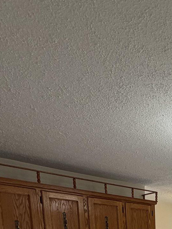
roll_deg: -1.1
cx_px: 227
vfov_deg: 30.8
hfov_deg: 26.8
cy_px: 311
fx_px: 298
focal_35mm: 45
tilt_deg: -11.3
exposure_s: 1/120
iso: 200
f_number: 2.2
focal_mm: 2.22
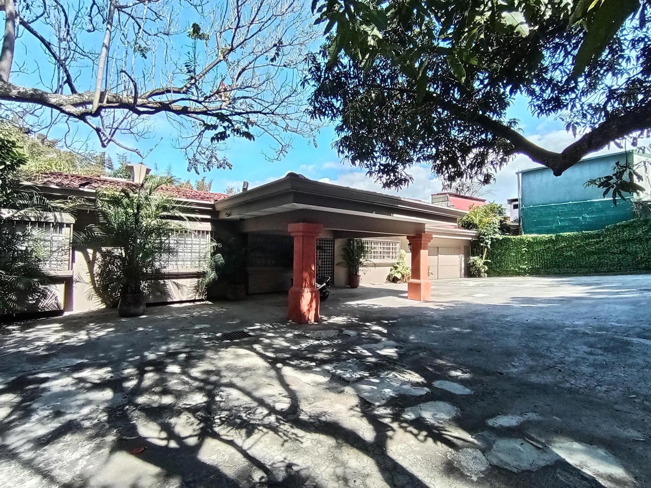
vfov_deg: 74.7
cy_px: 244
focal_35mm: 17
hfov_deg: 91.0
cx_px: 326
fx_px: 320
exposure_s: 1/245
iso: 101
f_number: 2.2
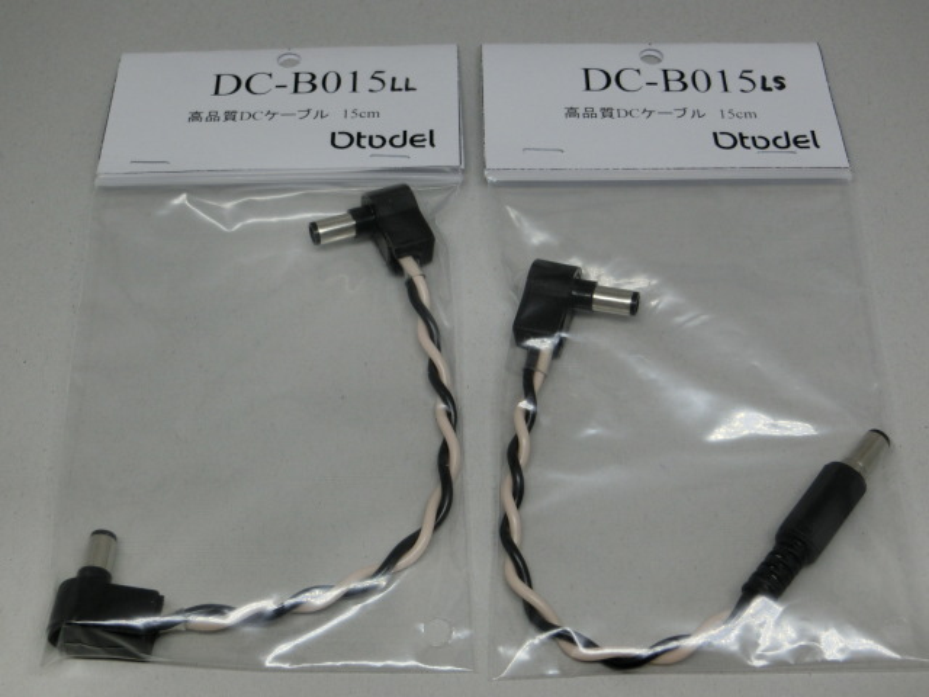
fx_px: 1396
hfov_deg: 36.8
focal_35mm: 52
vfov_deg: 28.0
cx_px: 464
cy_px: 348
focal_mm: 9.3
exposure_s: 1/125
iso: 100
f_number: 4.7
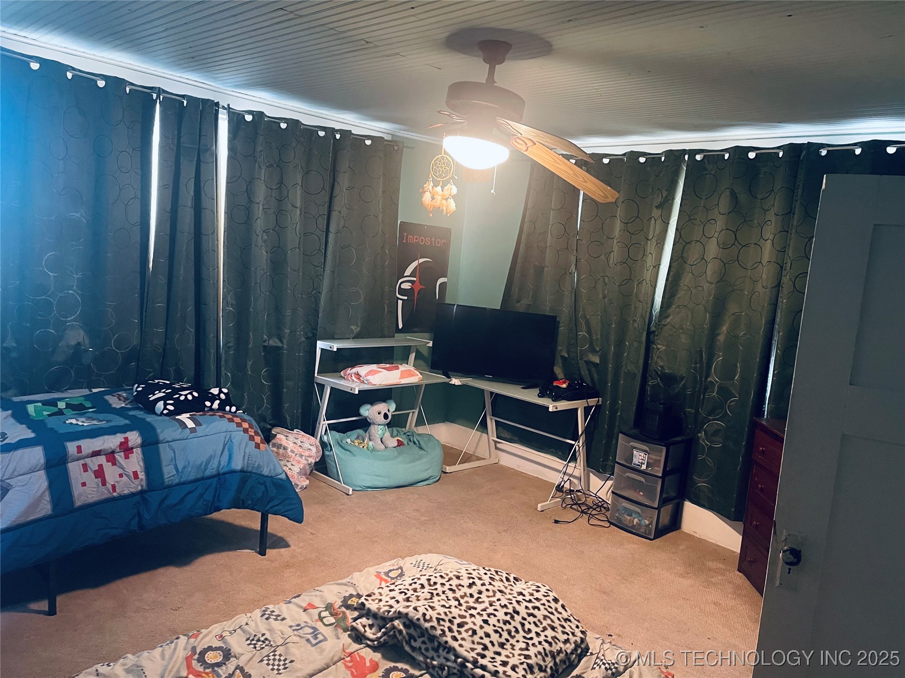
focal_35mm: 26
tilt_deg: -8.6
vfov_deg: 53.1
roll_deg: -5.0
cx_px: 452
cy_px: 339
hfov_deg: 67.3
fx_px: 680
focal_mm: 5.1
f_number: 1.6
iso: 640
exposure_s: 1/30
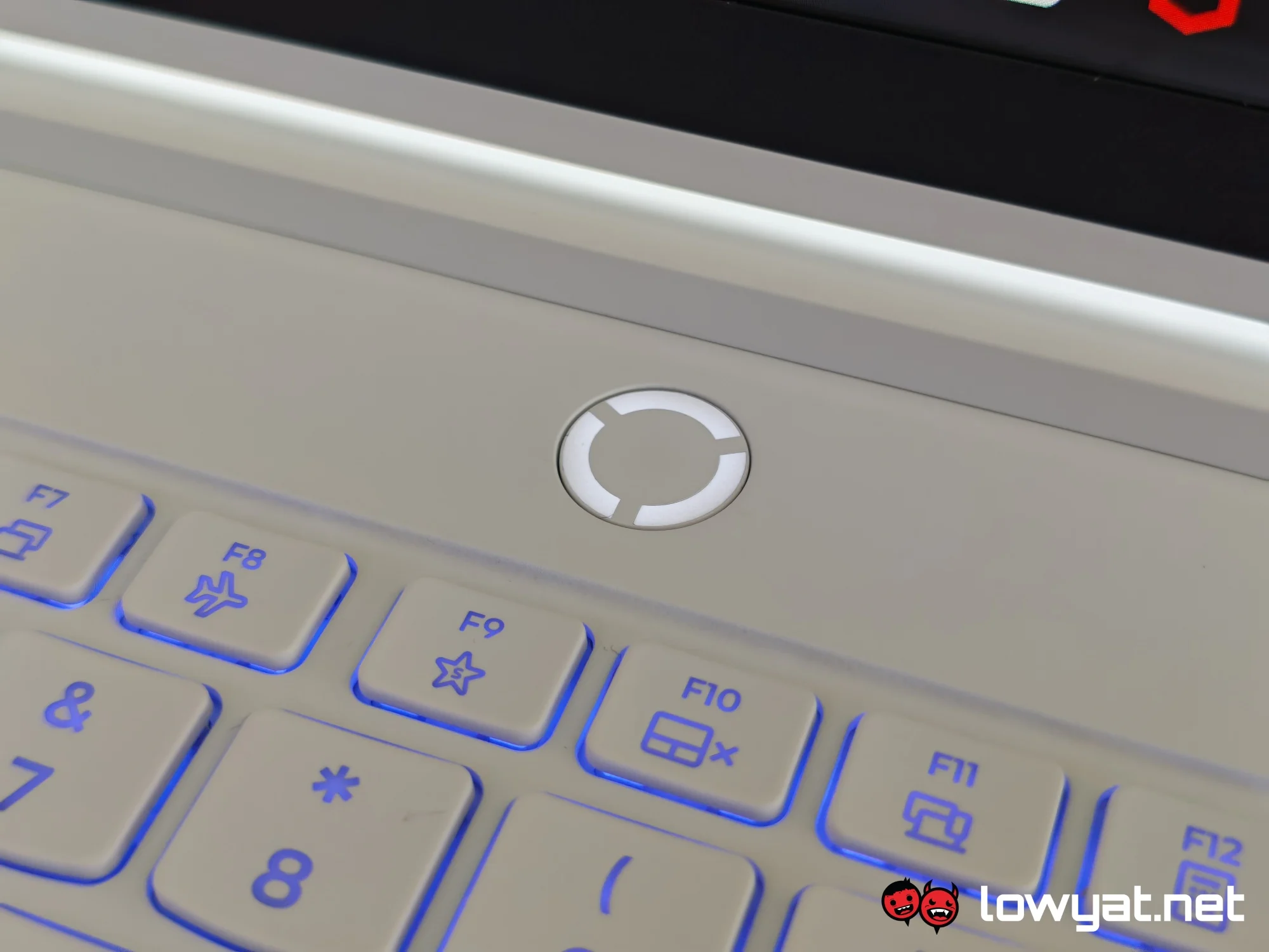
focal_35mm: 46
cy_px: 476
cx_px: 634
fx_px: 1686
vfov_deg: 31.5
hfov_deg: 41.2
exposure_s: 1/100
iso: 100
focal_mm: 5.4
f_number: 2.8
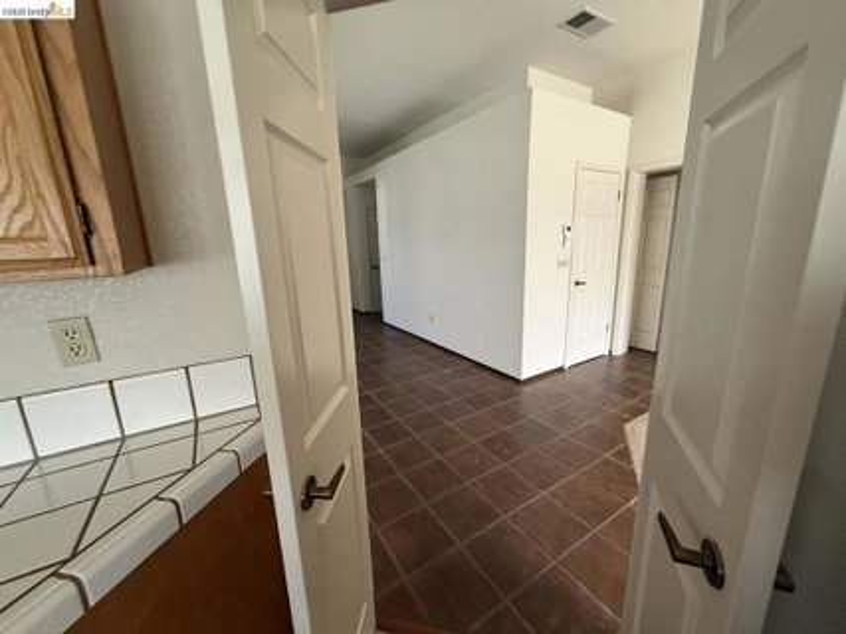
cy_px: 317
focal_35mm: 14
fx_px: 342
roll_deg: +1.5
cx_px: 423
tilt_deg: -11.9
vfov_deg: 85.6
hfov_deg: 102.1
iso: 400
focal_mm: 2.22
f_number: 2.2
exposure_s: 1/60
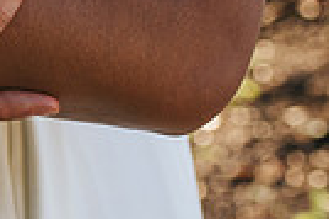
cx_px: -309
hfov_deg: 12.1
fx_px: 1387
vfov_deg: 9.0
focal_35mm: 152
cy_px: 89
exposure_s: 1/320
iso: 220
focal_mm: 35
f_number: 3.2
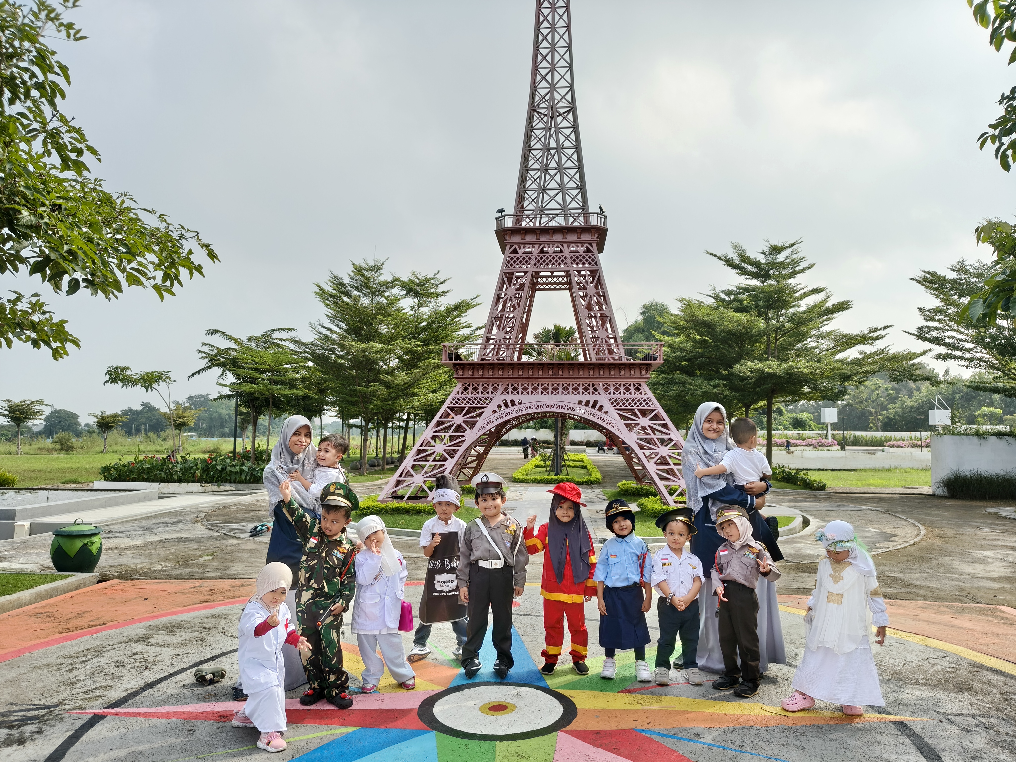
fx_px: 675
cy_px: 381
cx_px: 508
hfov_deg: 73.9
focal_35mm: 23
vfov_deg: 58.9
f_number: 1.8
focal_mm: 5.56
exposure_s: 1/689
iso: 50
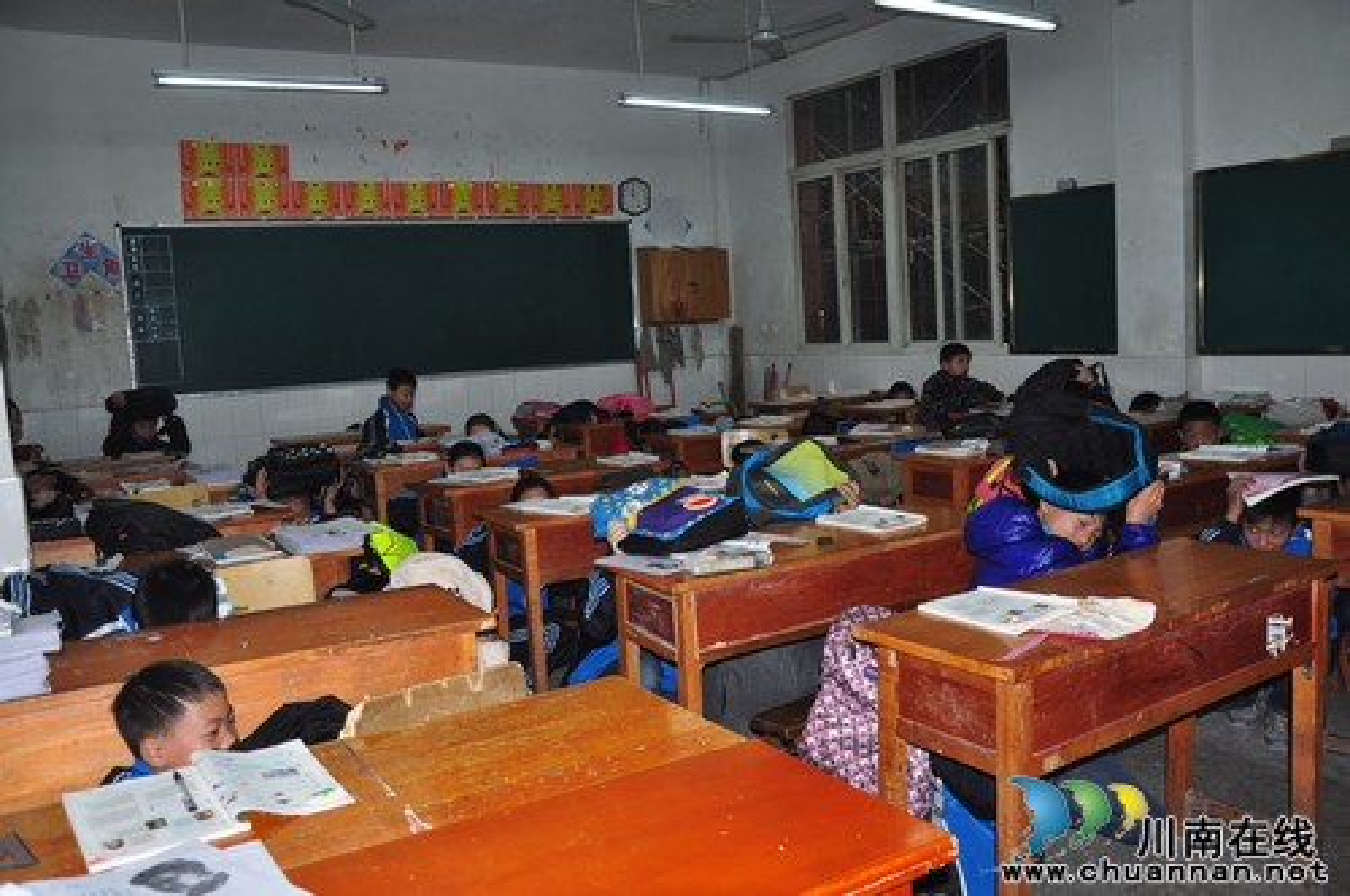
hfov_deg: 67.4
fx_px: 1011
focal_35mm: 27
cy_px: 448
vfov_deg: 47.8
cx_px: 675
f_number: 4
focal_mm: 18
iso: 400
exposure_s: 1/60
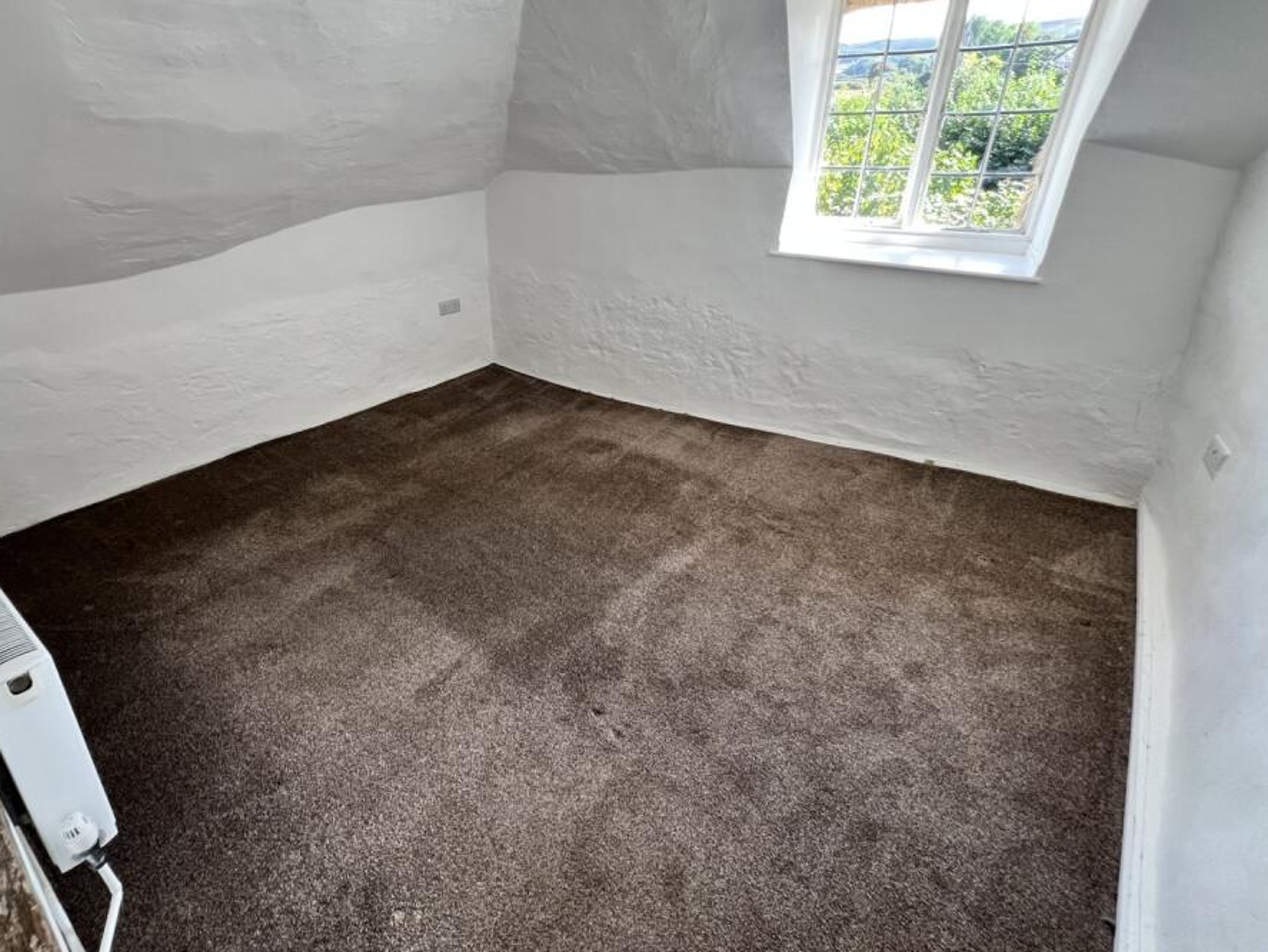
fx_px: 550
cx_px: 552
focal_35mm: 15
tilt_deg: -27.0
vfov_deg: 81.3
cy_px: 412
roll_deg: +1.6
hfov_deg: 97.6
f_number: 1.8
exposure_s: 1/99
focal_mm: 1.57
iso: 100
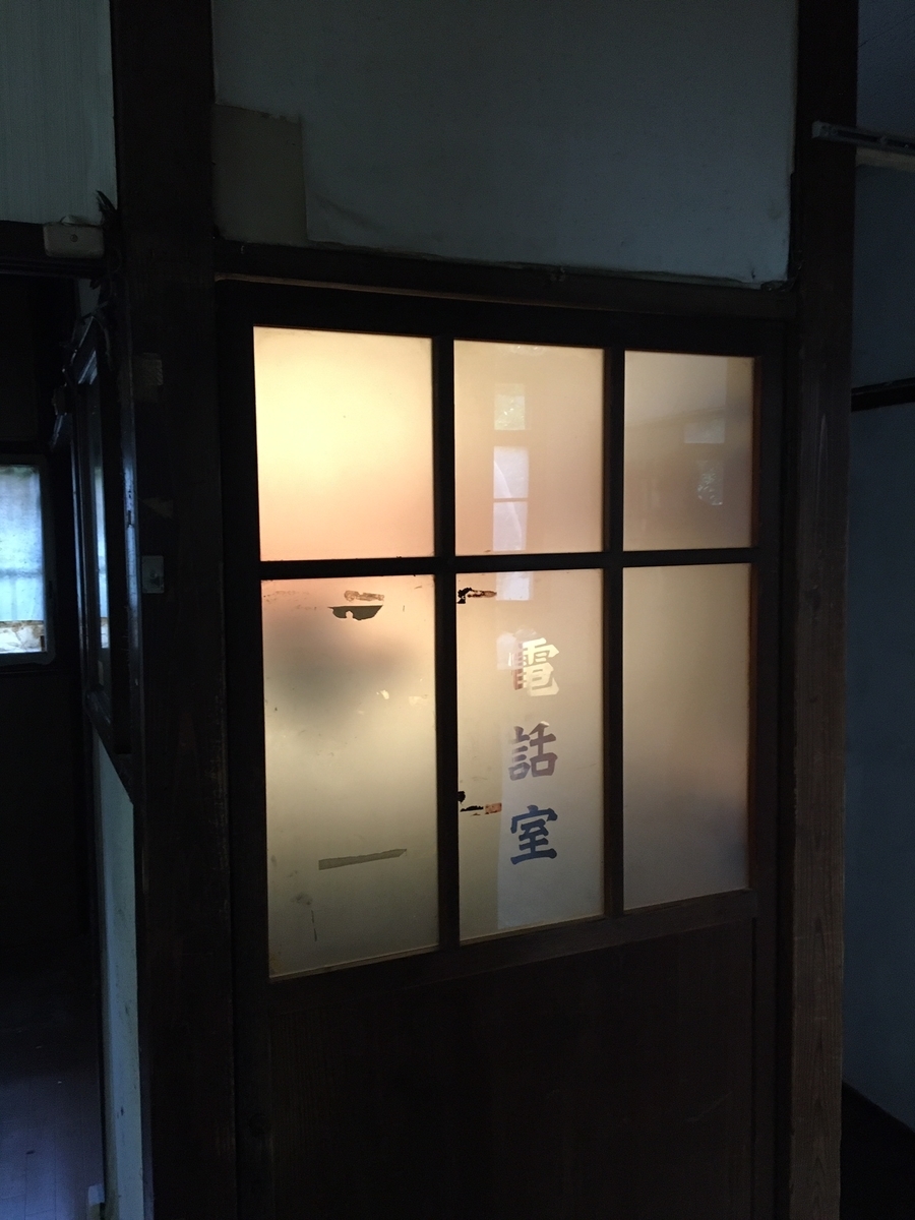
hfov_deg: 48.2
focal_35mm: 29
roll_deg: +1.7
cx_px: 458
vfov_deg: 61.7
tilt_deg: -5.0
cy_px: 610
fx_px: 1022
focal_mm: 4.15
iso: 200
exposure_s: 1/24
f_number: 2.2
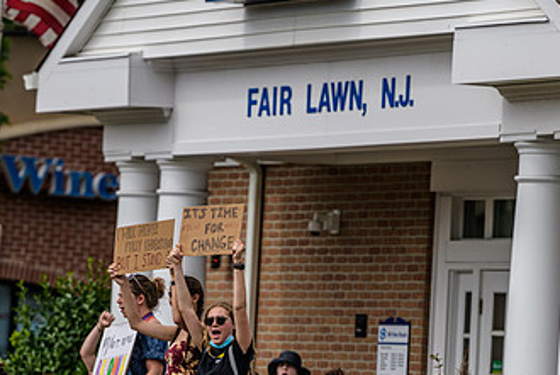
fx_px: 5467
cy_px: 318
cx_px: 185
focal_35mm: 351
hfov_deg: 5.9
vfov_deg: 3.9
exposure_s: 1/4000
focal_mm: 200
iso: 200
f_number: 3.2
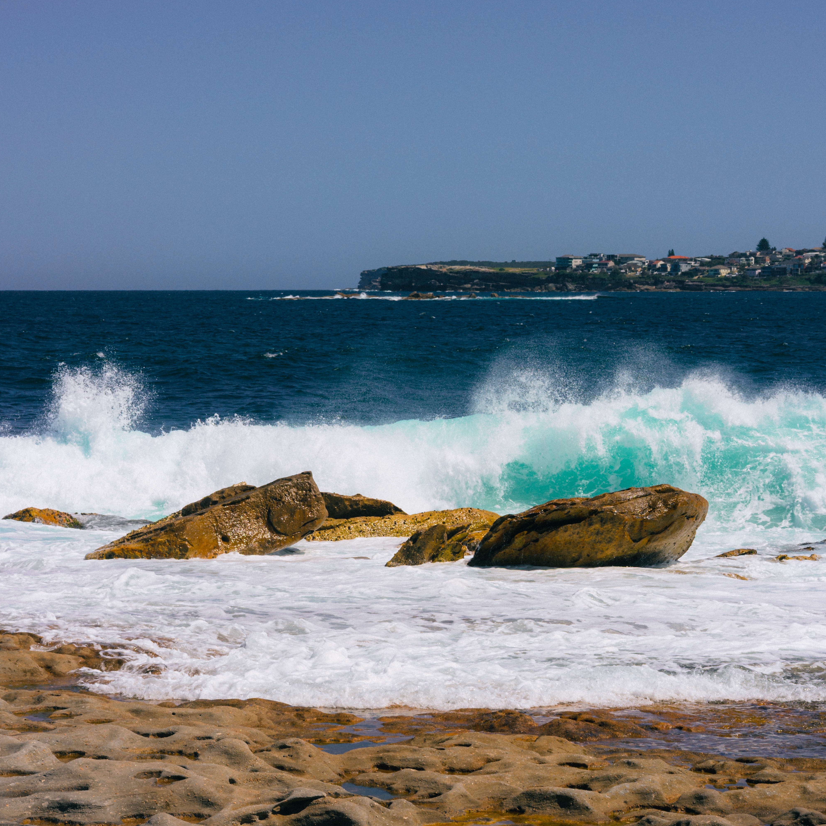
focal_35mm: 115
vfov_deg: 15.2
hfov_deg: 15.2
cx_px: 436
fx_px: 3105
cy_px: 413
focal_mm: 90
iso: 100
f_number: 14
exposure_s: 1/320
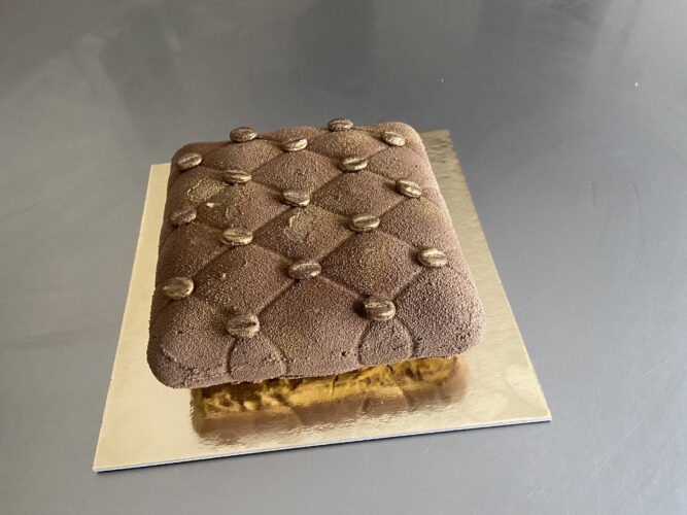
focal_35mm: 26
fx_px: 516
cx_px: 344
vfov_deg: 53.0
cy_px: 258
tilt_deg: -52.8
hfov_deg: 67.3
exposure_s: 1/60
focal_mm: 4.25
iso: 400
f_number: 1.8
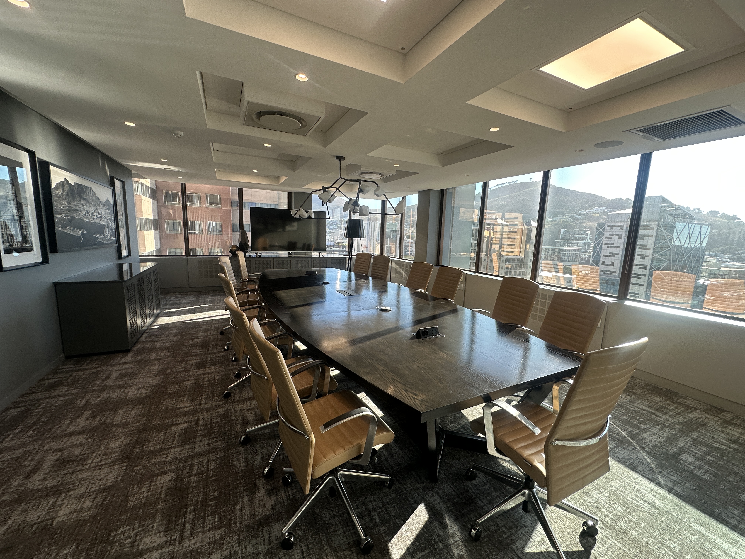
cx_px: 372
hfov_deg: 102.1
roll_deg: -2.0
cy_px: 280
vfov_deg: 85.7
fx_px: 301
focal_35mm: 14
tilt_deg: -8.0
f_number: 2.2
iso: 80
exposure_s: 1/100
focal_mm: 2.22
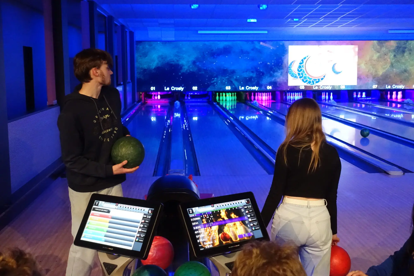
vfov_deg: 29.2
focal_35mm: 46
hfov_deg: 42.7
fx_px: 529
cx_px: 207
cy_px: 138
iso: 4000
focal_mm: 16.84
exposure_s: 1/160
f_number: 2.8
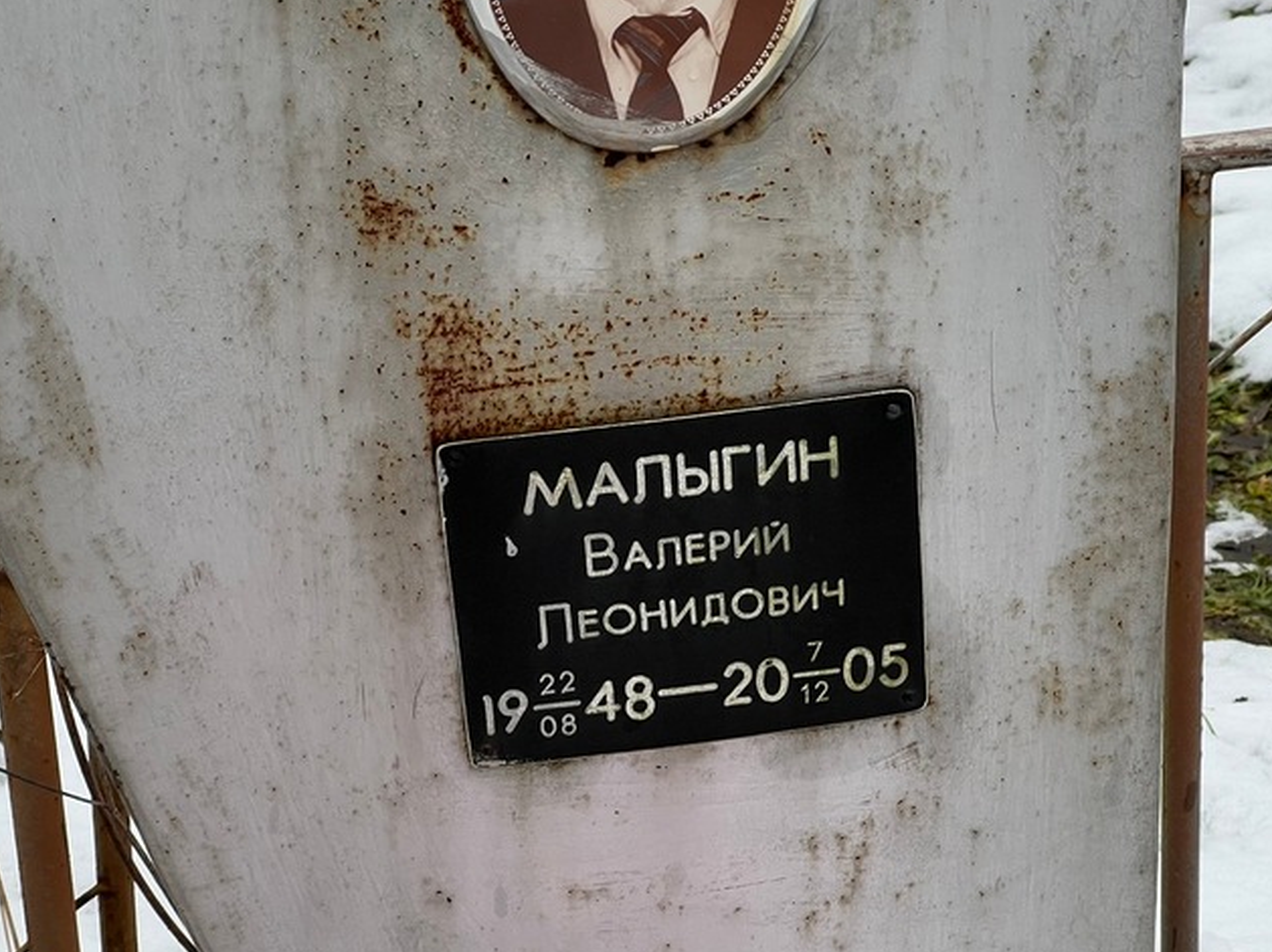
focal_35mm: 98
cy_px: 568
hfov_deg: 20.0
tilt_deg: -25.7
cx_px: 669
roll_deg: +0.1
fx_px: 3599
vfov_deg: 15.1
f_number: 2.8
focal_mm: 9
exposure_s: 1/99
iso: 50
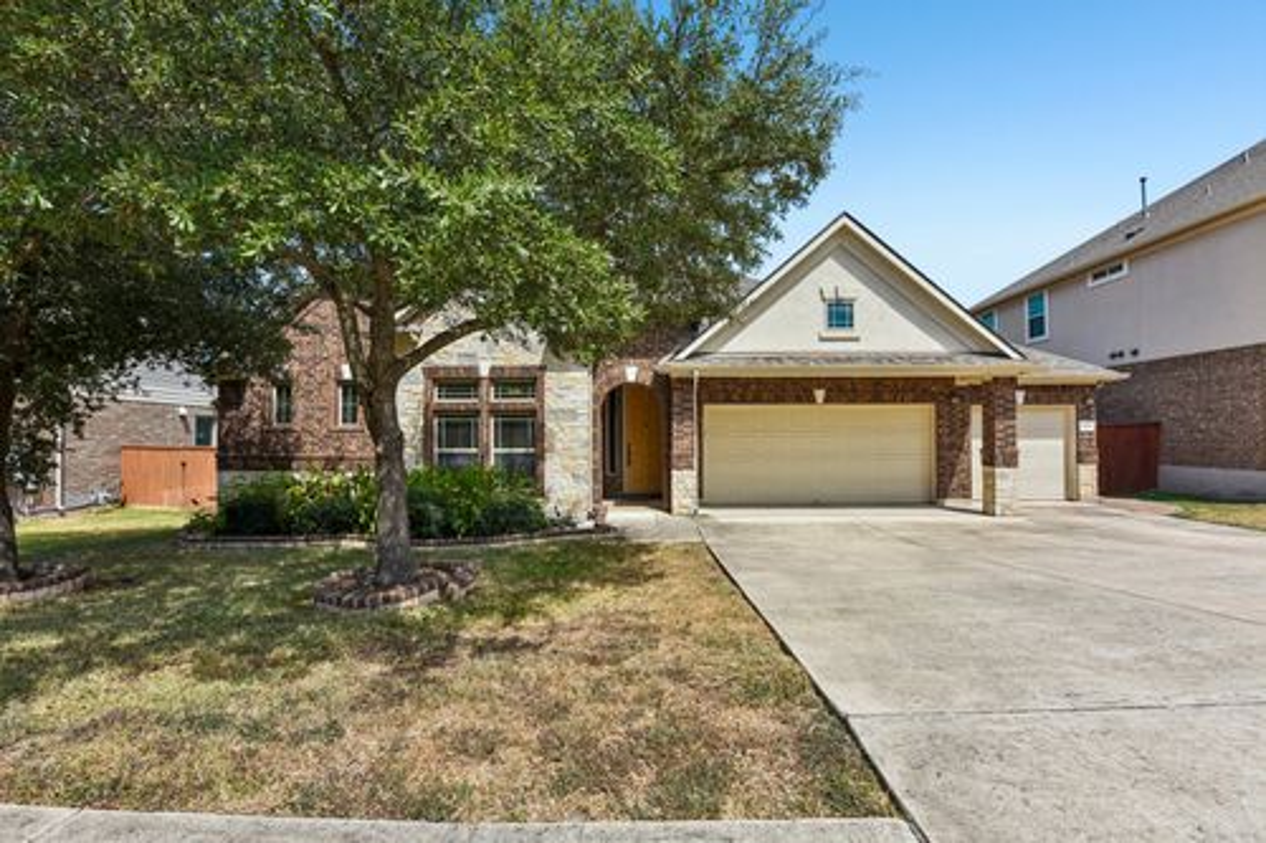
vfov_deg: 73.7
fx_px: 562
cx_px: 633
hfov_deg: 96.8
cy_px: 422
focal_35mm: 16
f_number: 8
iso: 100
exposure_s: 1/320
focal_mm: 16
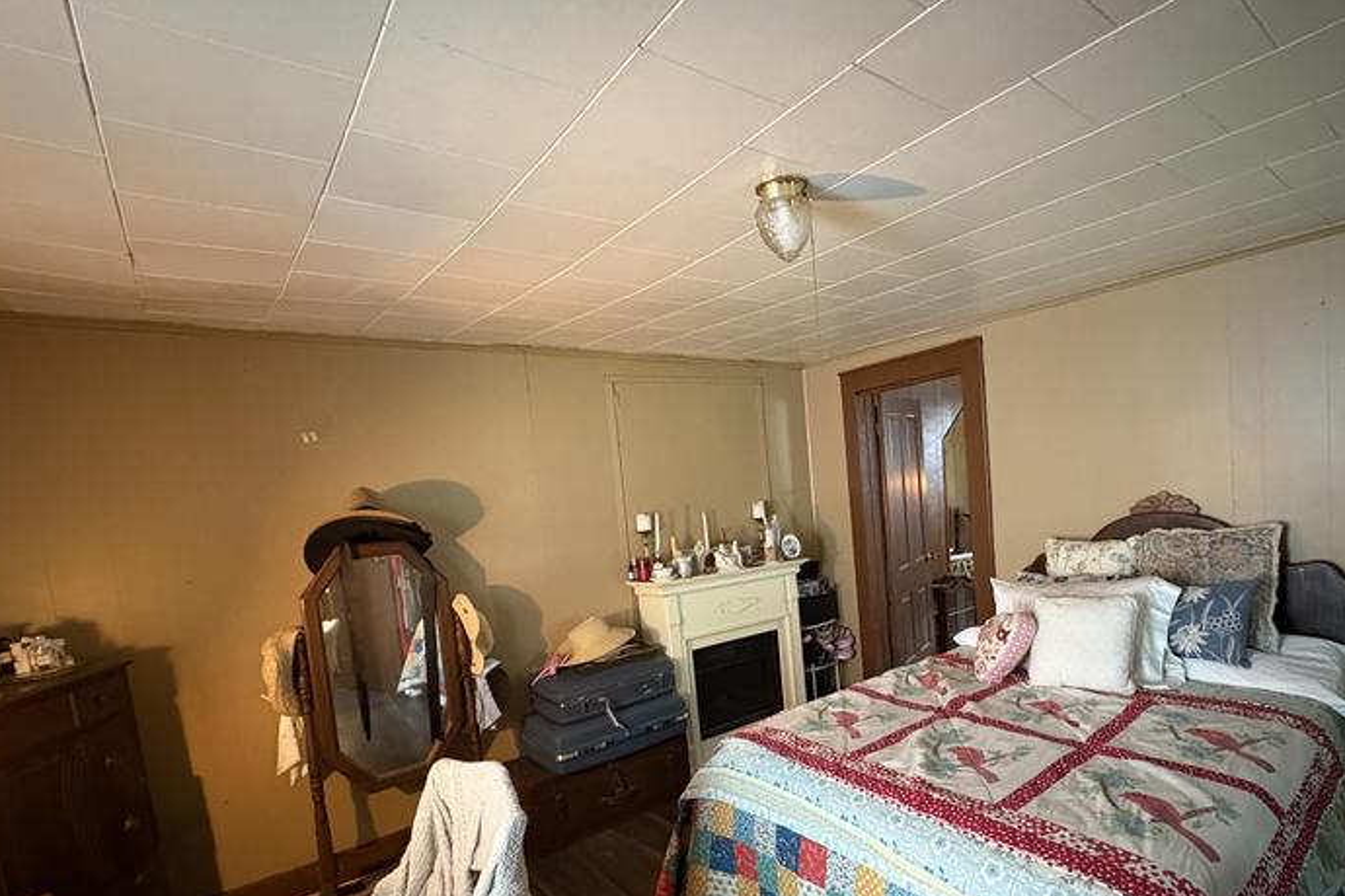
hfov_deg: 88.8
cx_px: 810
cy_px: 528
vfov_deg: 66.9
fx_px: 672
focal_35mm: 18
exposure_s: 1/30
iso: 1000
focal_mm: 2.22
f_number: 2.2
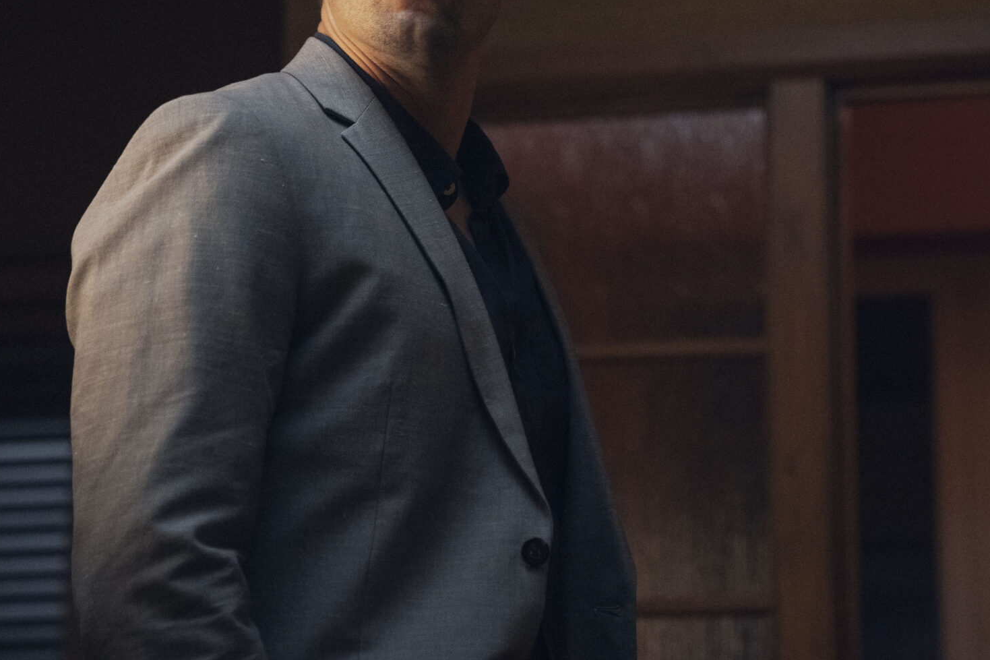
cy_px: 141
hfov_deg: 16.8
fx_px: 3354
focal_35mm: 122
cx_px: 552
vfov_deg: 11.2
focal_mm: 70
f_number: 2.8
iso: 6400
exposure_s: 1/160
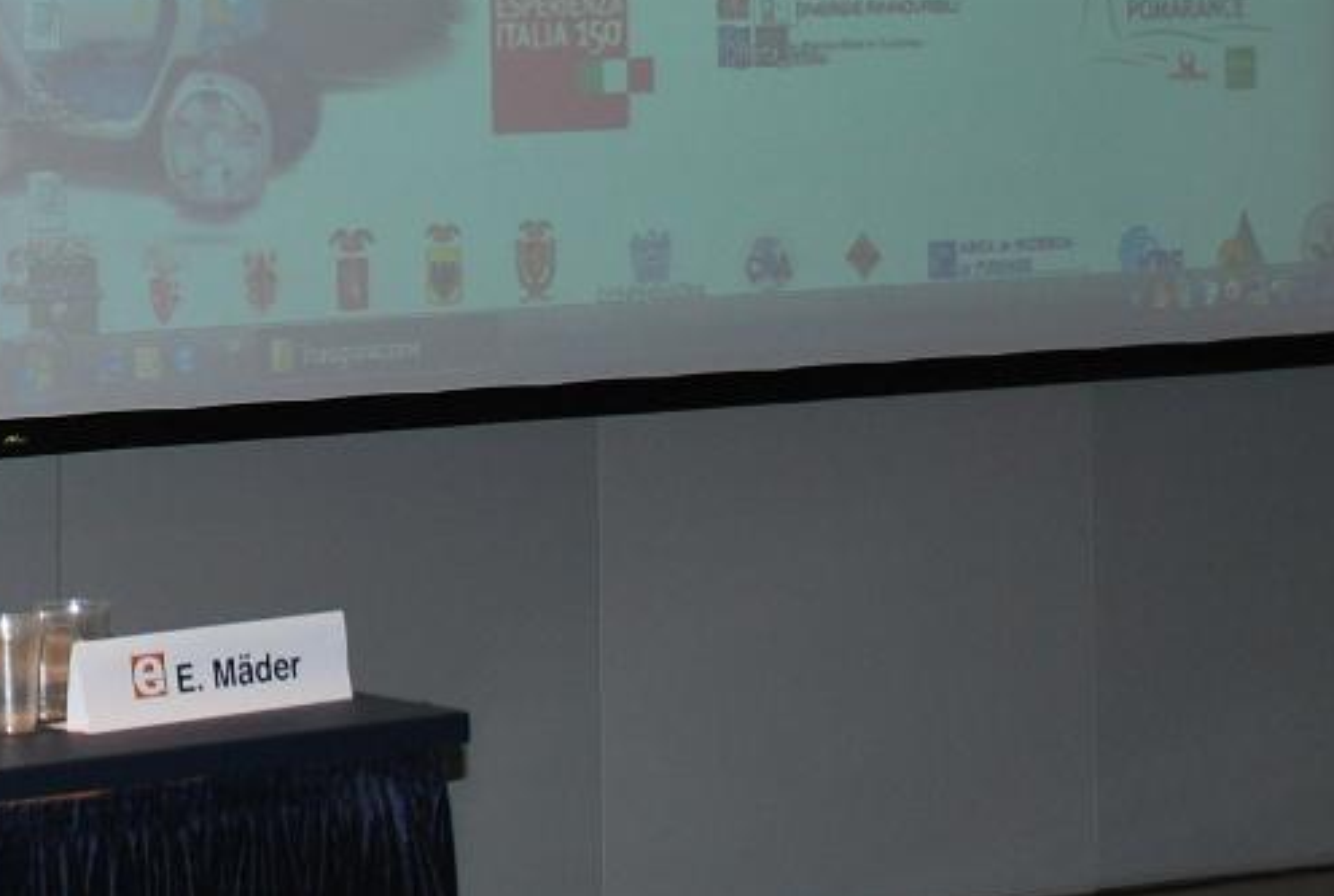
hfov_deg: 14.2
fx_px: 5199
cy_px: -132
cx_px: -245
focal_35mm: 140
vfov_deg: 9.7
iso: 220
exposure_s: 1/60
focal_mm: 32
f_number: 4.2
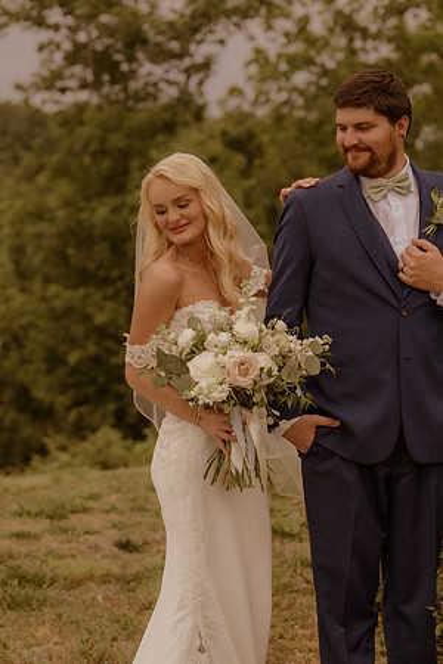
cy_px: 332
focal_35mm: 94
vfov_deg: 21.7
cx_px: 222
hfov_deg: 14.6
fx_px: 1735
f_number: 3.2
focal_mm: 63
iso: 1000
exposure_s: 1/1250
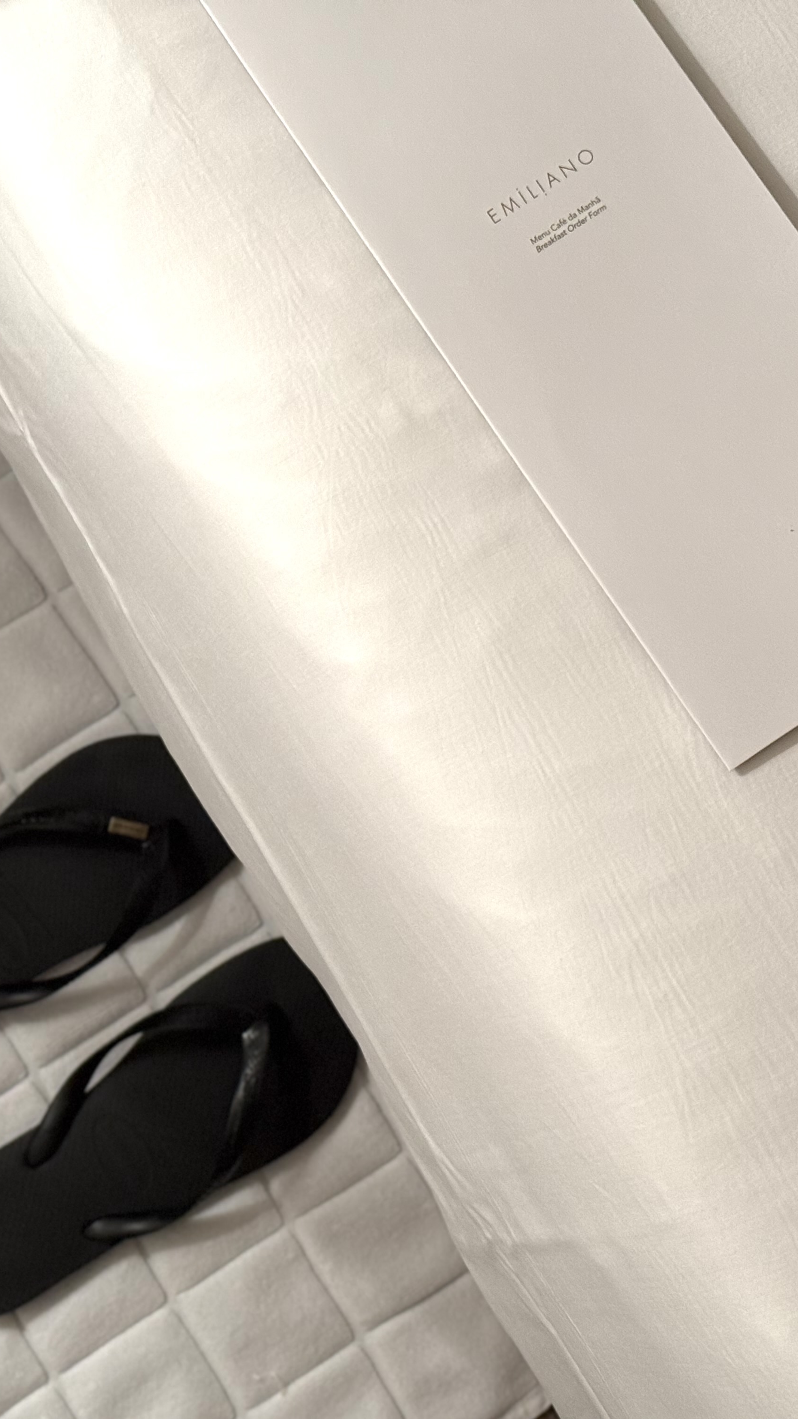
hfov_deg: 17.2
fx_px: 2634
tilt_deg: -82.9
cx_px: 273
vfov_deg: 30.2
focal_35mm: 70
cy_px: 711
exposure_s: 1/60
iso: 200
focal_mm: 6.76
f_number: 1.78
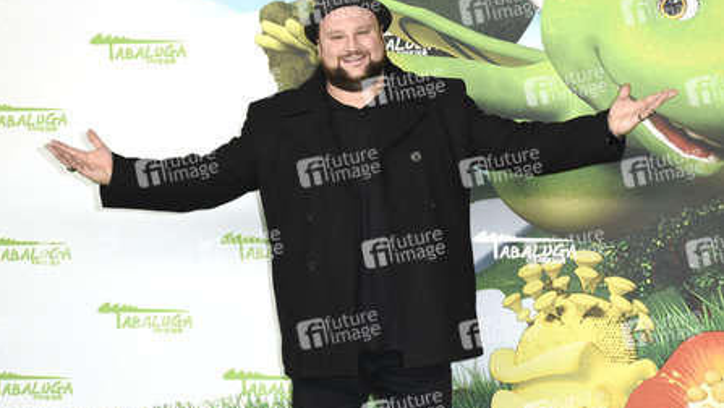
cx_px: 360
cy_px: 209
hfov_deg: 27.9
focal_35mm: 76
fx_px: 1460
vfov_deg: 15.9
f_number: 5.6
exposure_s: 1/125
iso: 500
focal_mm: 48
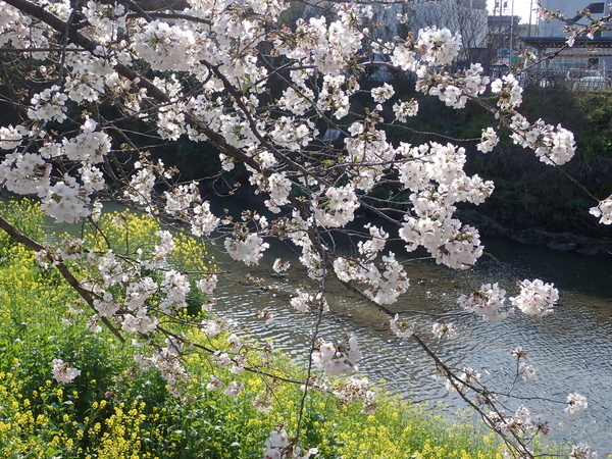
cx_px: 306
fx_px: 760
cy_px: 230
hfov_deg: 43.9
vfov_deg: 33.6
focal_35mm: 43
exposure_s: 1/400
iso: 100
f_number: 4
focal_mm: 7.86
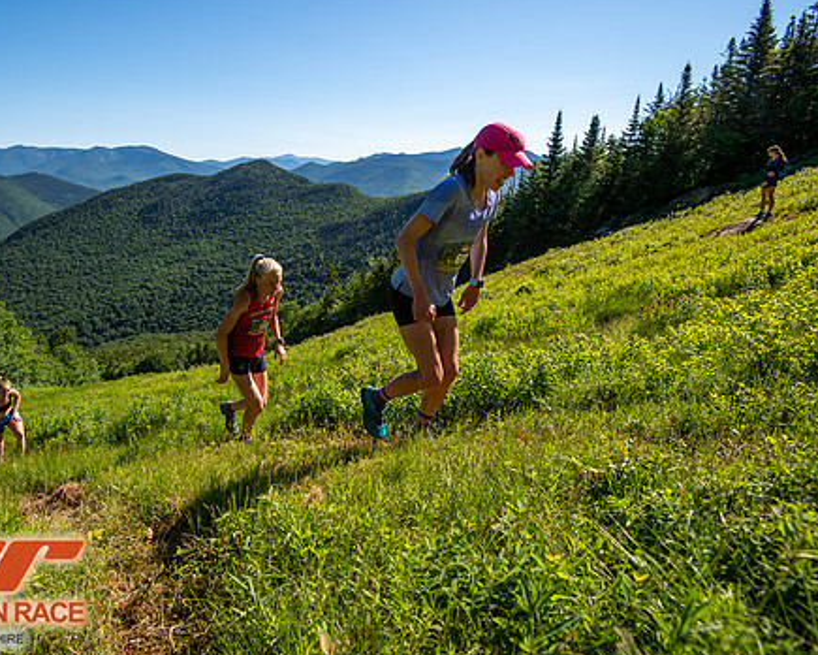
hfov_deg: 79.1
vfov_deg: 68.0
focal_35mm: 20
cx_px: 312
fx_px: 484
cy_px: 307
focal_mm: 16
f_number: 5
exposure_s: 1/640
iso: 100
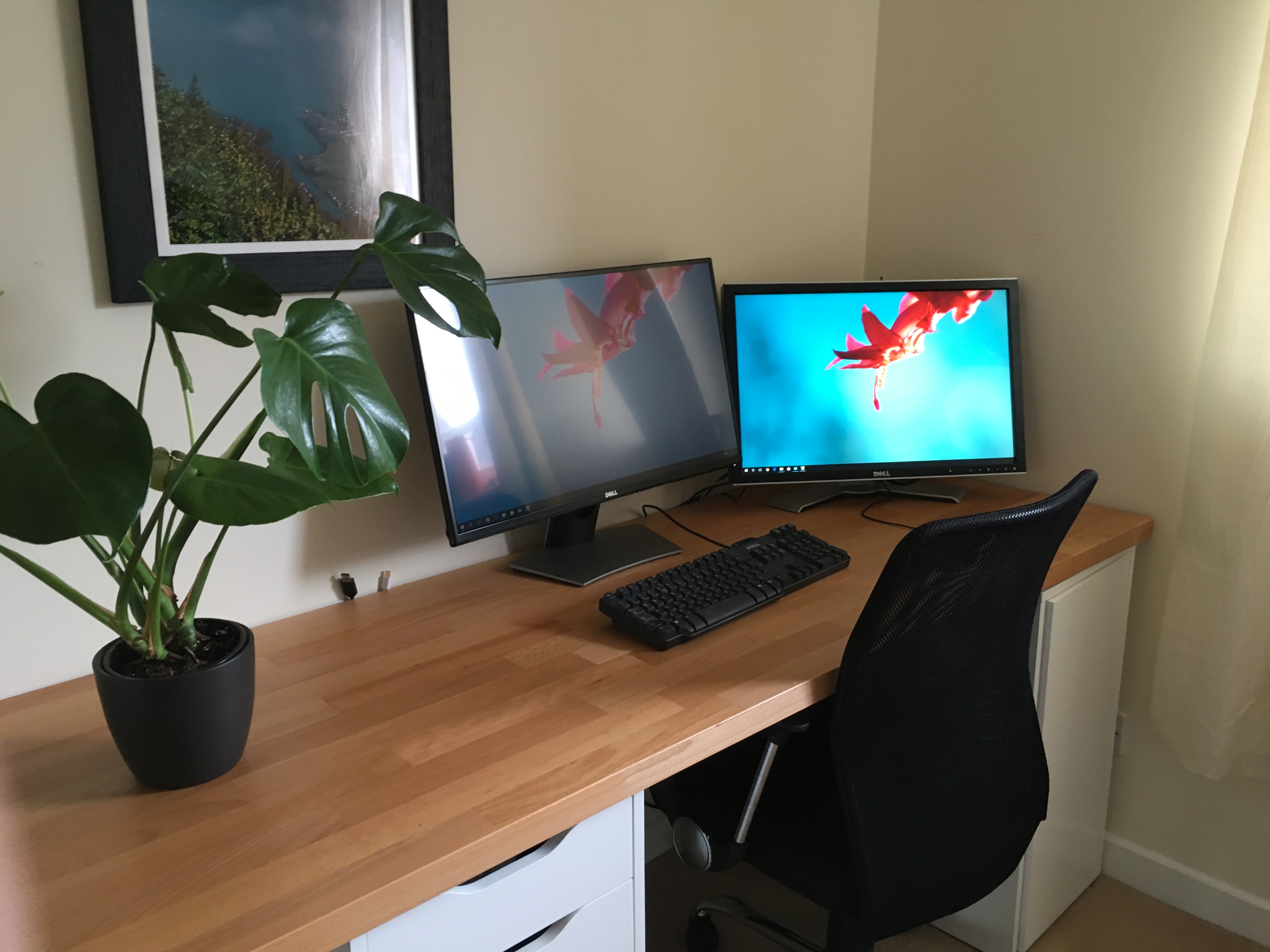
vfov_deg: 48.2
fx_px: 1064
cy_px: 476
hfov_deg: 61.7
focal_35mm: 29
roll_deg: +0.3
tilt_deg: -13.8
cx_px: 635
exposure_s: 1/33
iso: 125
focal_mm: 4.15
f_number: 2.2
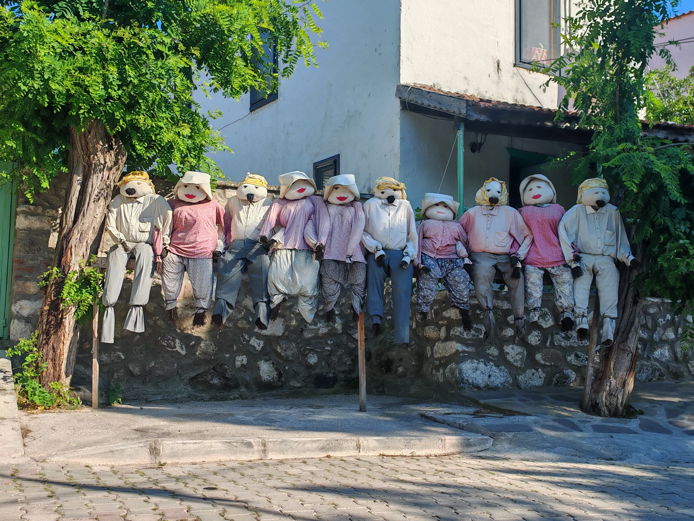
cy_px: 260
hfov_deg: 45.8
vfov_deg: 35.1
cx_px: 347
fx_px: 822
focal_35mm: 41
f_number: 2
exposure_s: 1/2800
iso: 50
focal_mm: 6.83
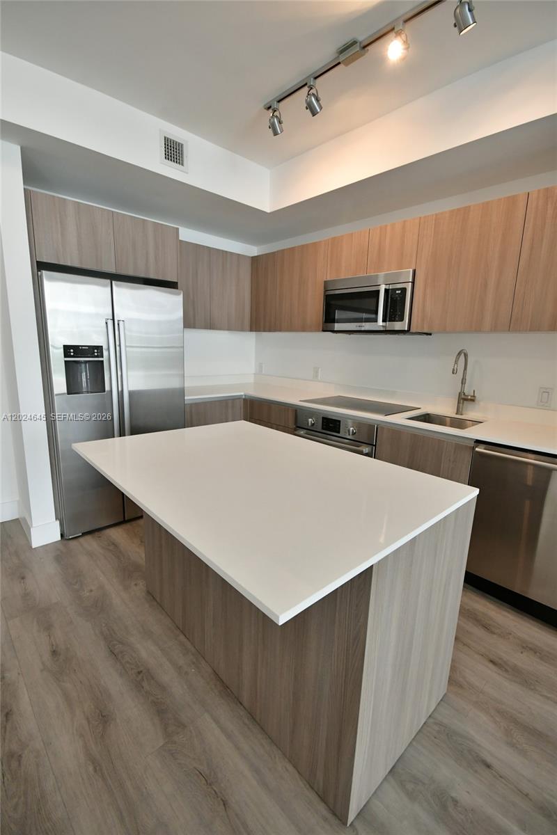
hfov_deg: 77.3
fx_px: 348
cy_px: 418
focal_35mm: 15
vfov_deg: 100.4
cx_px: 278
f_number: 6.3
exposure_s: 1/100
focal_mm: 10
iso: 2500
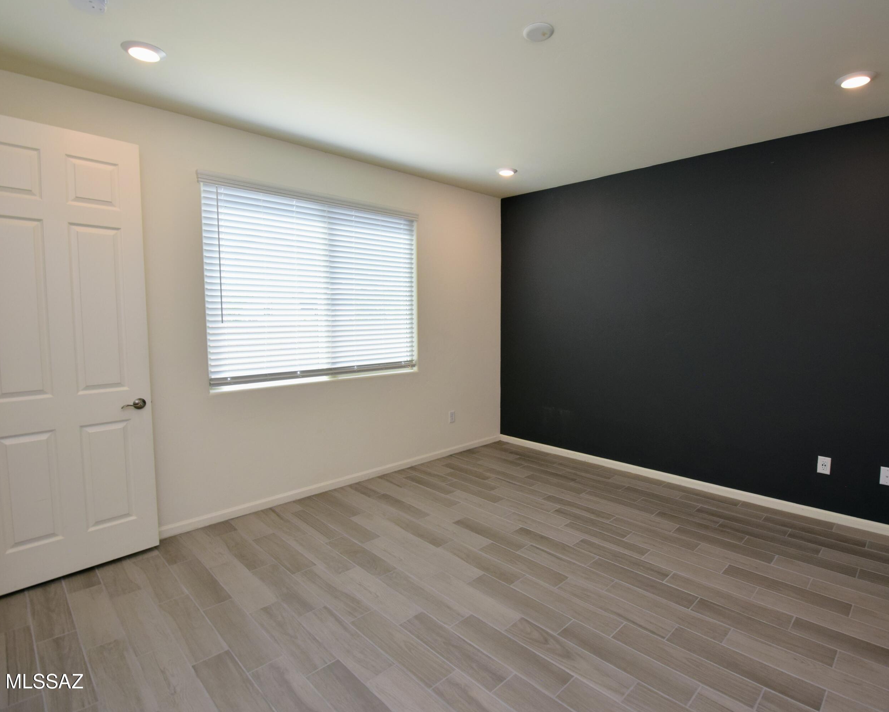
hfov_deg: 89.5
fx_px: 447
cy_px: 356
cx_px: 476
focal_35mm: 17
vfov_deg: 77.0
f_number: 5.6
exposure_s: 1/125
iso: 400
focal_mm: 10
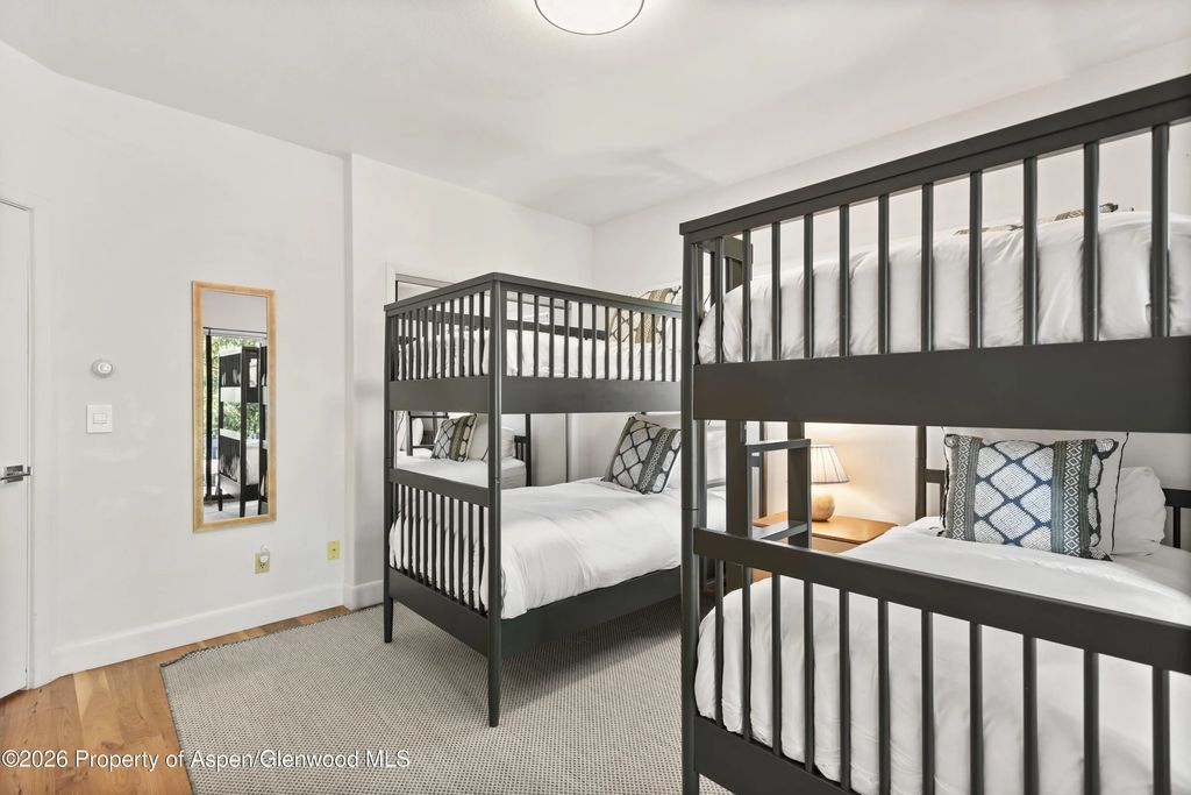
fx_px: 562
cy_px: 398
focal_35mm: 17
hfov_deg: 93.3
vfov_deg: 70.5
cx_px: 596
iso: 250
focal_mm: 17
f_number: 7.1
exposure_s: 1
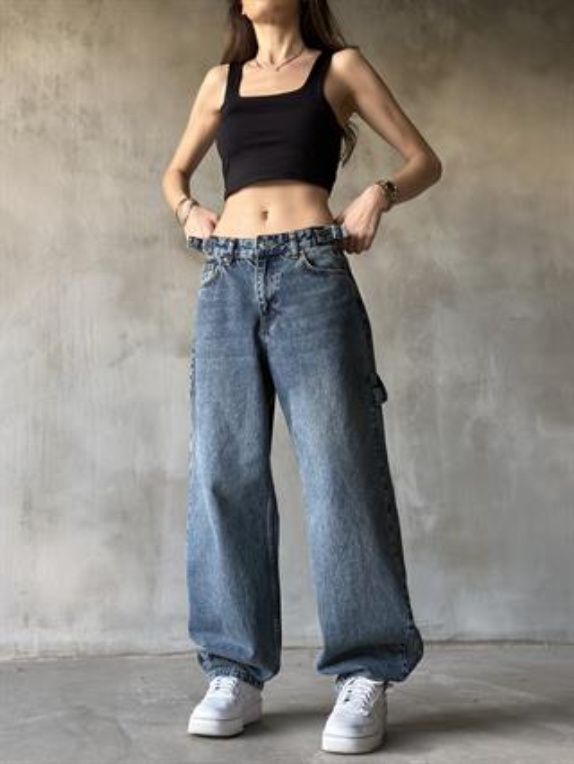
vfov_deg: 39.6
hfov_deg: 30.3
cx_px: 287
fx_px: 1060
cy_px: 382
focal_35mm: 48
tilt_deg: +6.4
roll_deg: -1.1
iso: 320
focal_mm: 6.86
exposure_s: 1/60
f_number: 1.78
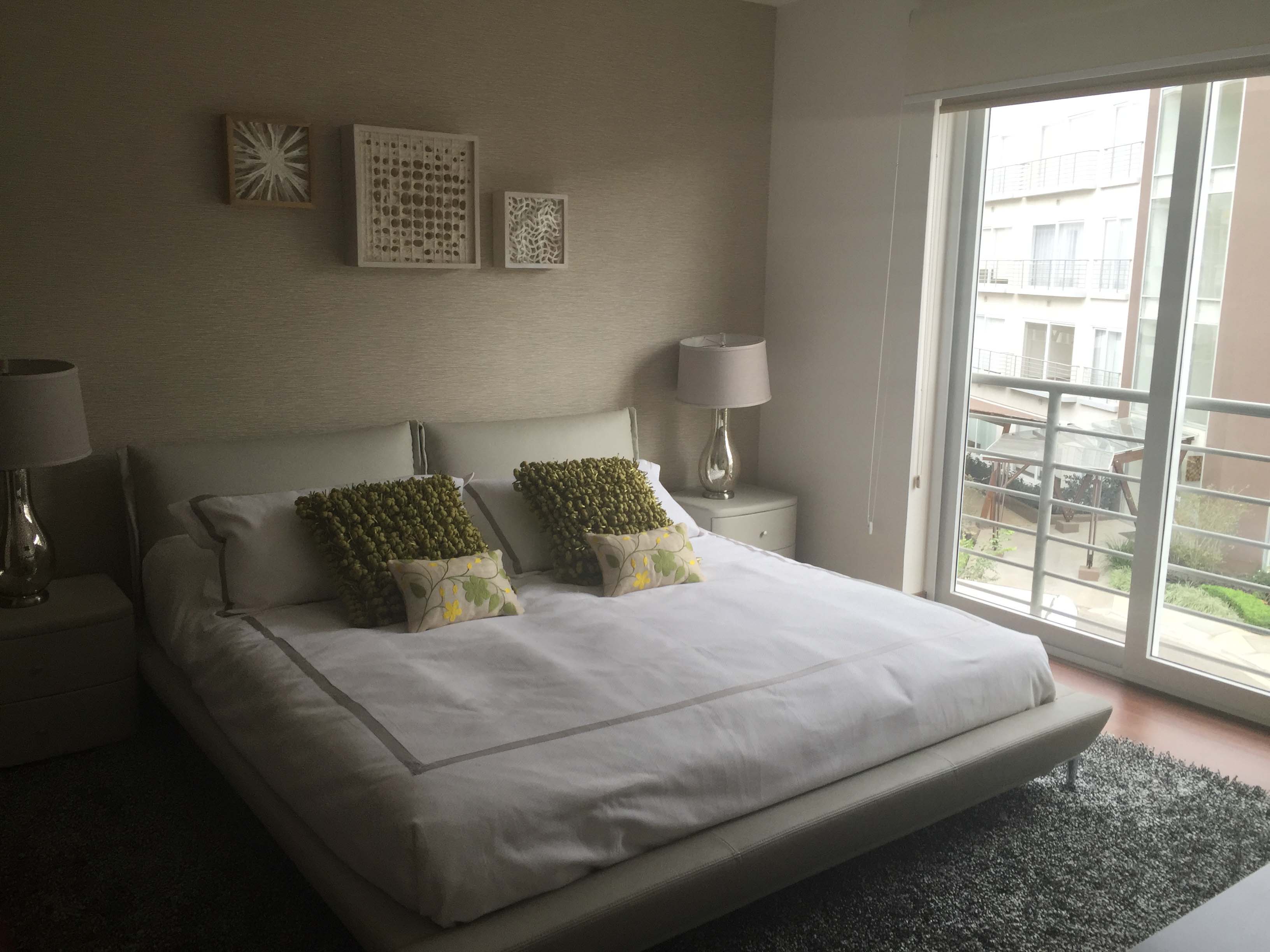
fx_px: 1064
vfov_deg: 48.2
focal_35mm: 29
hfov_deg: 61.7
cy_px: 476
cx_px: 635
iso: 50
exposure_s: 1/120
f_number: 2.2
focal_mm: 4.15
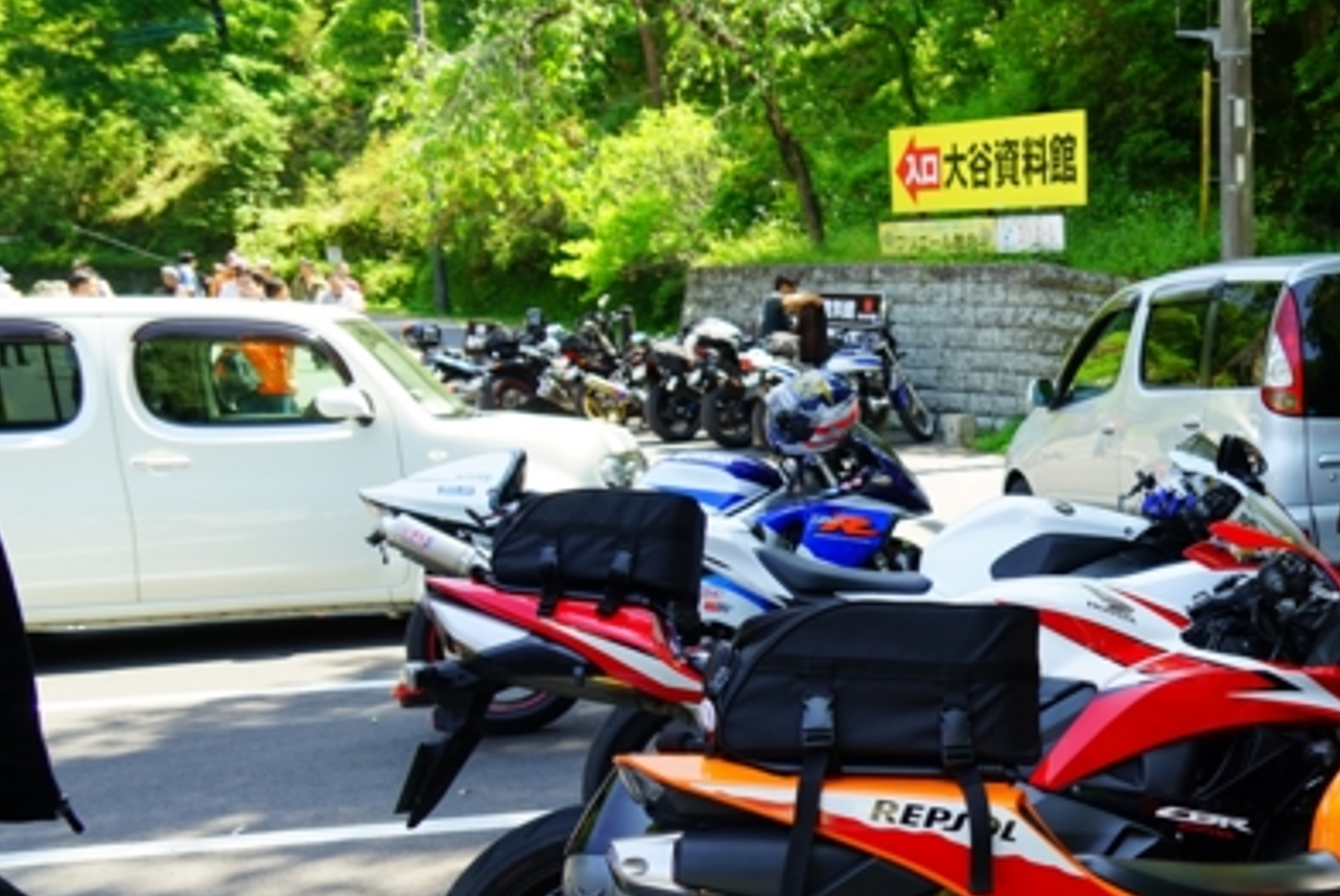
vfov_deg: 26.8
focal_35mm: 49
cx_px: 1357
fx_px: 1825
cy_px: 780
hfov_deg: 36.1
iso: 100
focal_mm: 24
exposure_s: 1/90
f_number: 4.5
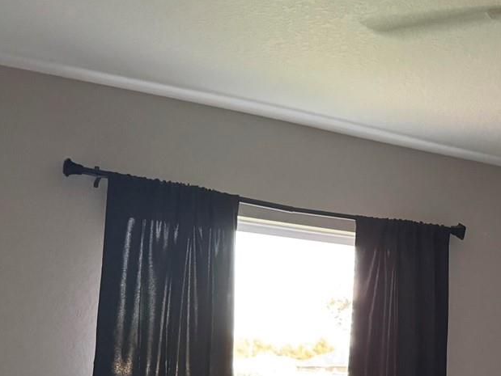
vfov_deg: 23.0
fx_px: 898
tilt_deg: +0.5
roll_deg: -2.1
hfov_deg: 28.3
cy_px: 349
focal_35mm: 62
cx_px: 554
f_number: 1.78
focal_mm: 6.76
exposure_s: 1/40
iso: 640
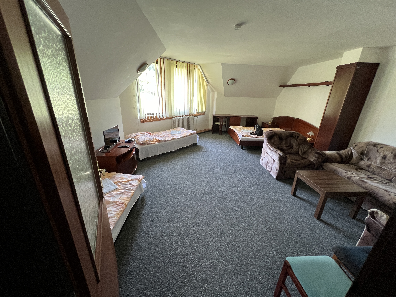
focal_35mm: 13
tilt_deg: -19.6
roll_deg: -2.0
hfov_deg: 106.2
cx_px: 198
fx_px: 149
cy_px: 148
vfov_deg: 89.9
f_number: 1.8
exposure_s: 1/50
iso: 200
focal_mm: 1.57
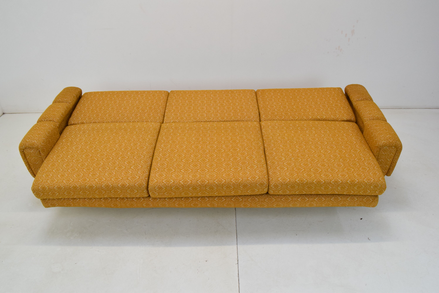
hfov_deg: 61.9
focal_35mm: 30
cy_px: 146
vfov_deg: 43.7
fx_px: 366
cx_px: 220
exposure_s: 1/200
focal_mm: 20
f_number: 7.1
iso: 1600
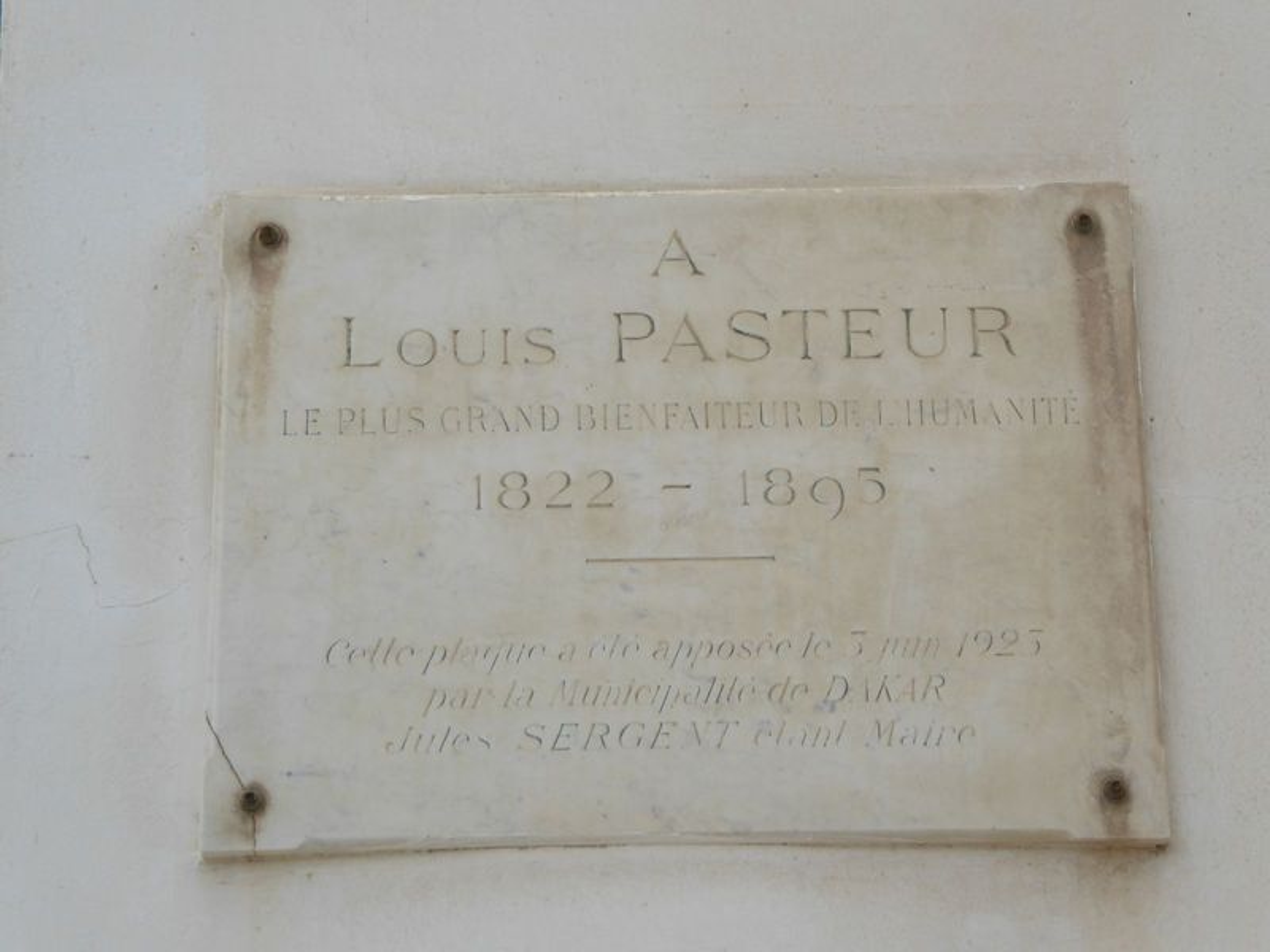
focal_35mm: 127
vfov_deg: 11.7
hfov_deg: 15.5
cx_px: 635
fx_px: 4659
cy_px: 476
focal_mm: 20.6
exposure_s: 1/250
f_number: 5.1
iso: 80
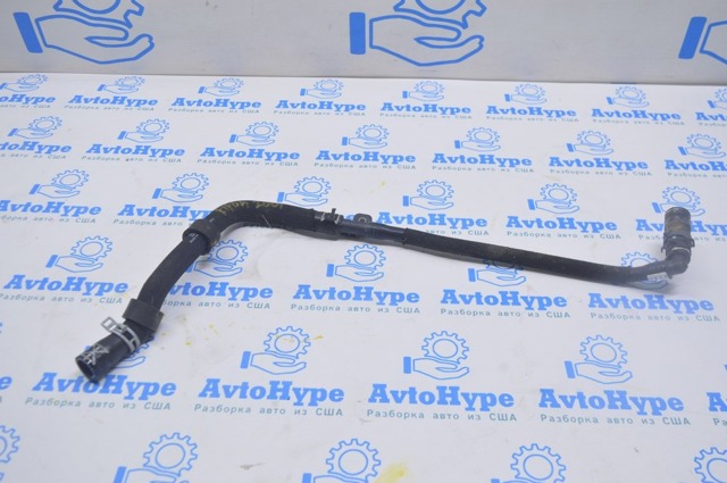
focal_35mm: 34
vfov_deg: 38.3
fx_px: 696
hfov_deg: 55.2
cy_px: 242
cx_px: 364
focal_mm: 23
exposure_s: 1/25
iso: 400
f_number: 5.6
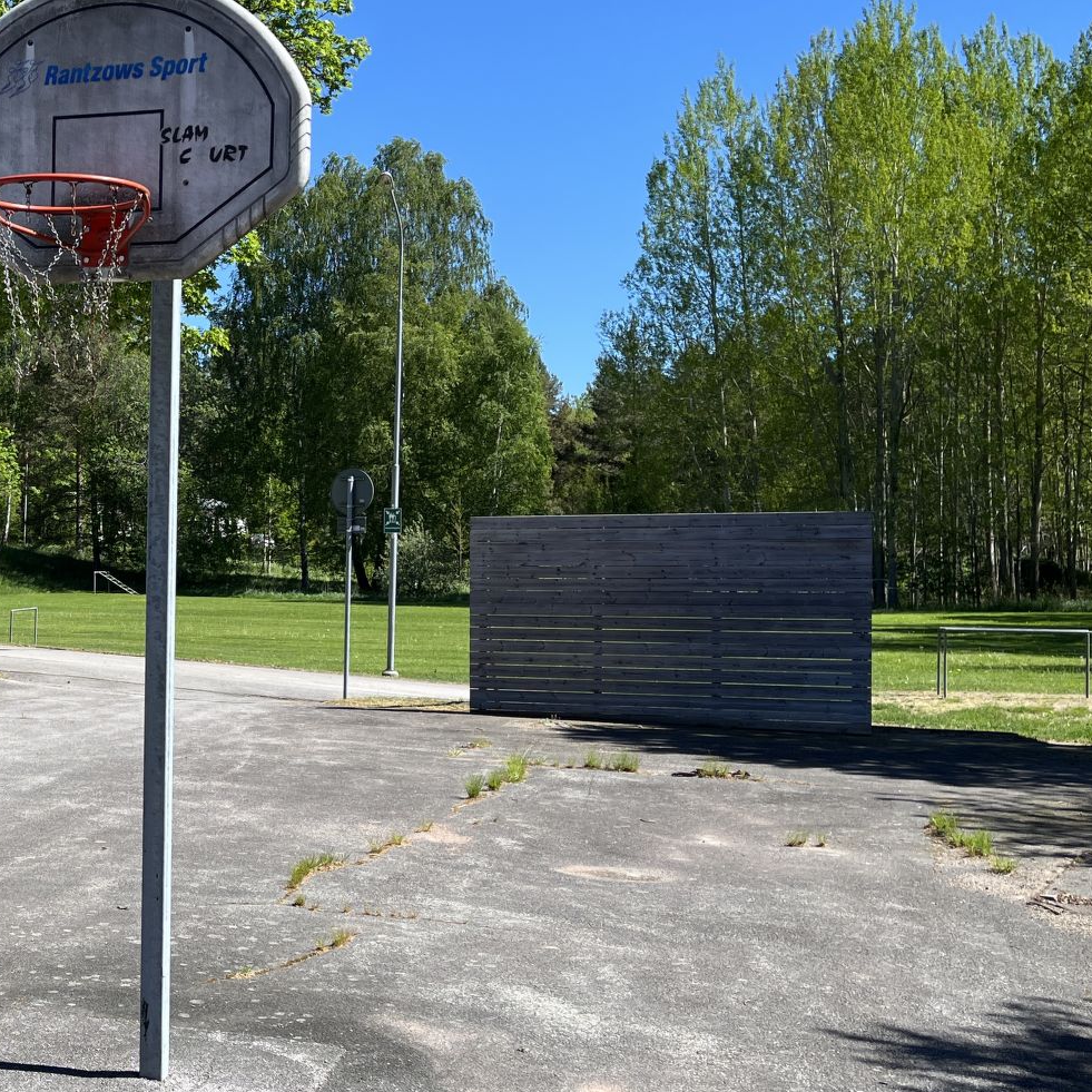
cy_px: 604
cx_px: 73
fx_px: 1713
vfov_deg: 35.3
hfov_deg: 33.2
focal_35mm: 48
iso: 50
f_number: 1.6
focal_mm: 5.1
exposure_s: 1/2179
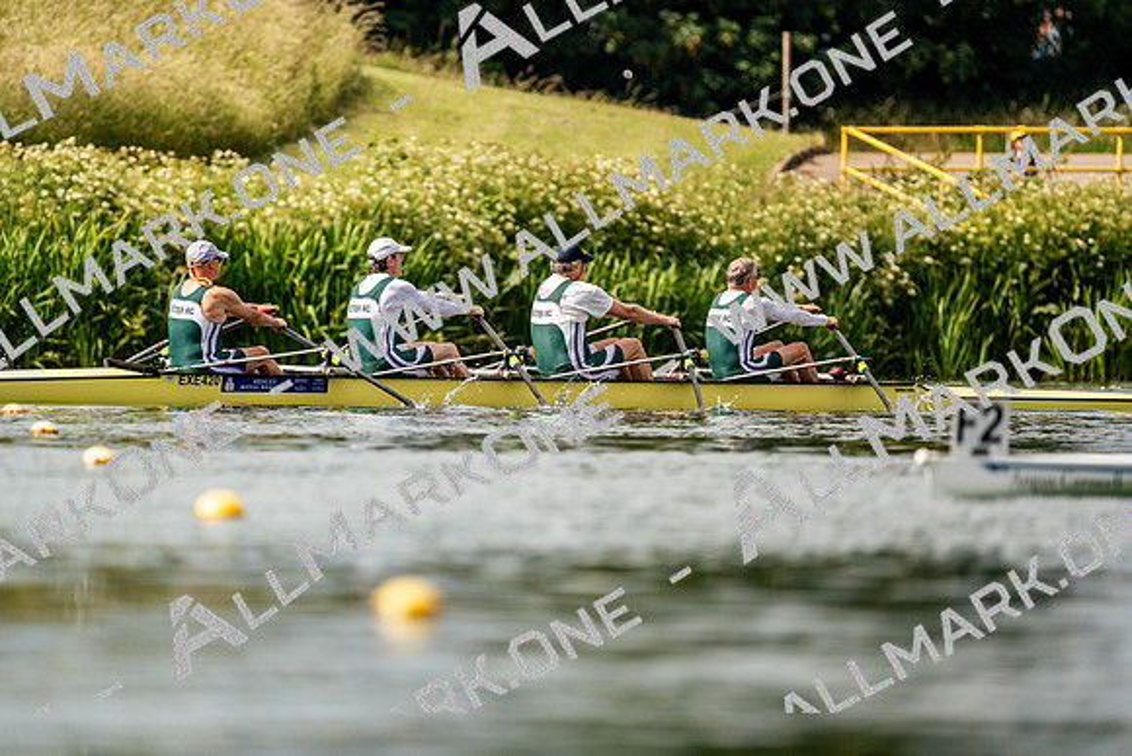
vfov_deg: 2.3
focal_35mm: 600
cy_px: 378
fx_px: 18870
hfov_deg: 3.4
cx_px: 566
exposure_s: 1/2000
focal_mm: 600
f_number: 6.3
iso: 320
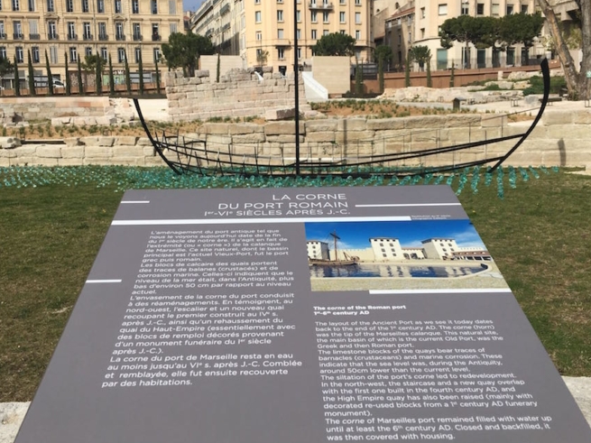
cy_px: 191
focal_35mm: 34
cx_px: 282
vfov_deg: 41.7
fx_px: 580
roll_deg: +2.2
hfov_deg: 53.9
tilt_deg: -6.4
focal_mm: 4.15
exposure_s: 1/2747
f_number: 2.2
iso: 25
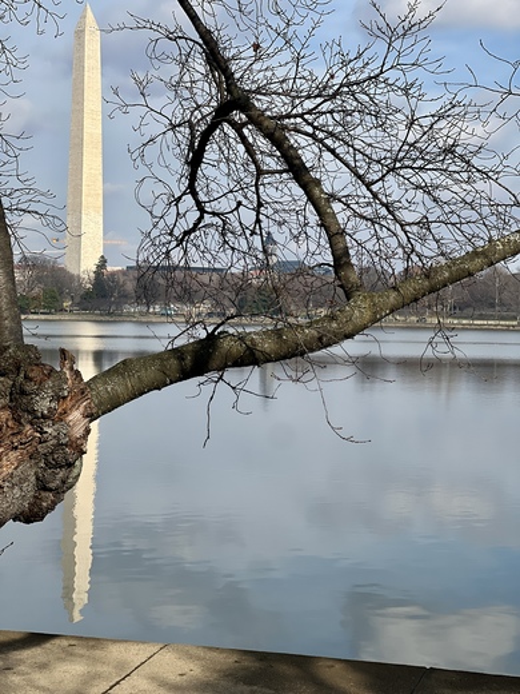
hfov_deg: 19.1
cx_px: 260
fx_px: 1542
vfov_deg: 25.3
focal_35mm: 77
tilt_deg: +0.2
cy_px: 347
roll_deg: -0.1
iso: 32
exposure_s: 1/951
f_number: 2.8
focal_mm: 9
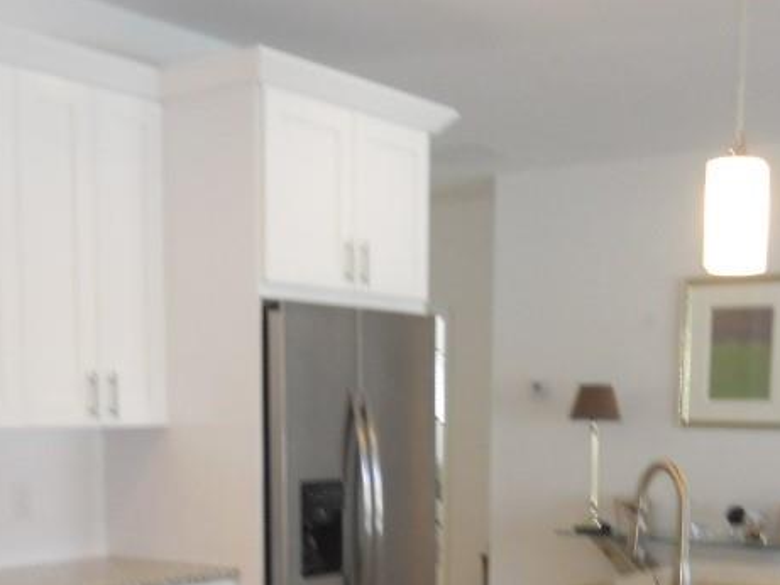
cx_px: 367
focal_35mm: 60
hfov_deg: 32.2
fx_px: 1352
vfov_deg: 23.2
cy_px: 617
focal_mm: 4.9
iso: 200
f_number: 3.2
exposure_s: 1/30
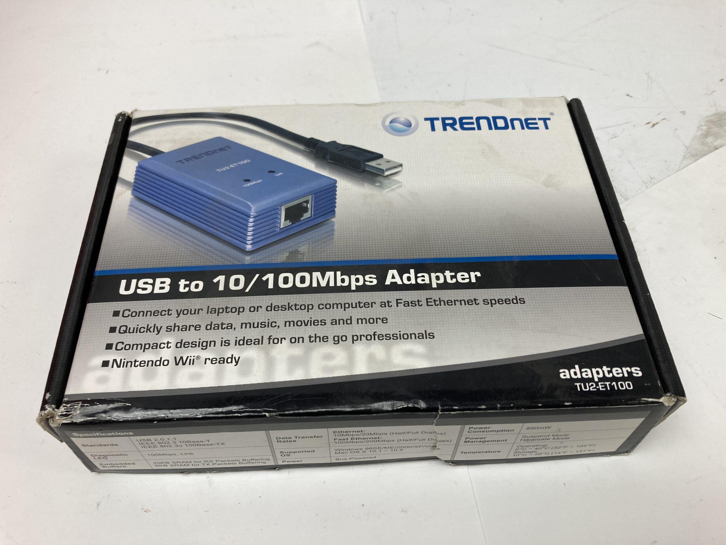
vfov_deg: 49.7
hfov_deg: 63.4
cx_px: 363
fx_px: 587
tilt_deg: -55.0
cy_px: 272
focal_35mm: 28
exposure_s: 1/120
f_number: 1.8
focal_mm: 3.99
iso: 40
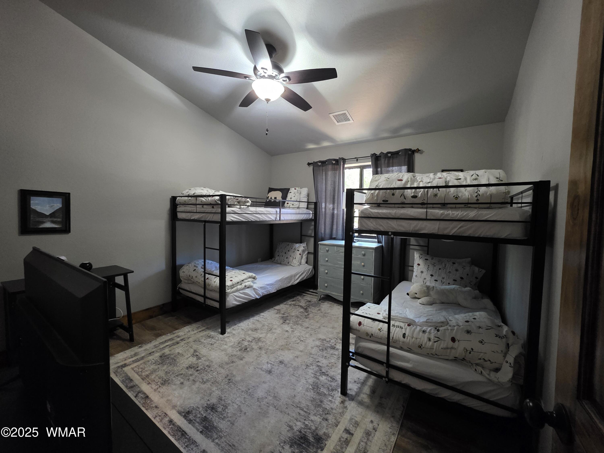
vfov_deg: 89.9
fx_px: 227
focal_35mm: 13
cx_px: 302
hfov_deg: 106.2
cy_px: 226
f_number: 1.9
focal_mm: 2.2
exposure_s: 1/60
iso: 1000
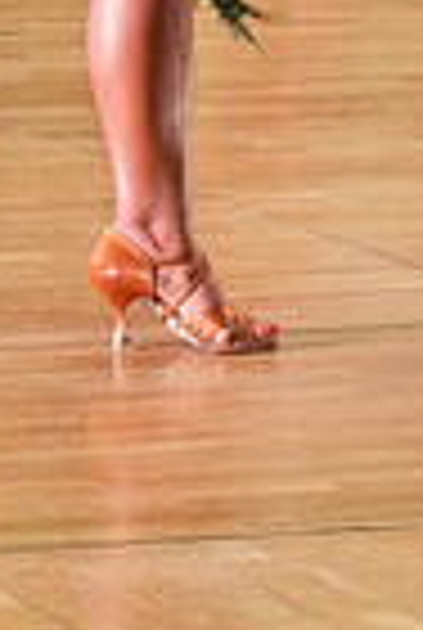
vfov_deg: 5.2
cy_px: -585
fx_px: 6822
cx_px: 529
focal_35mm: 389
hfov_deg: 3.5
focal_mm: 94
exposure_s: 1/200
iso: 4000
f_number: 5.6
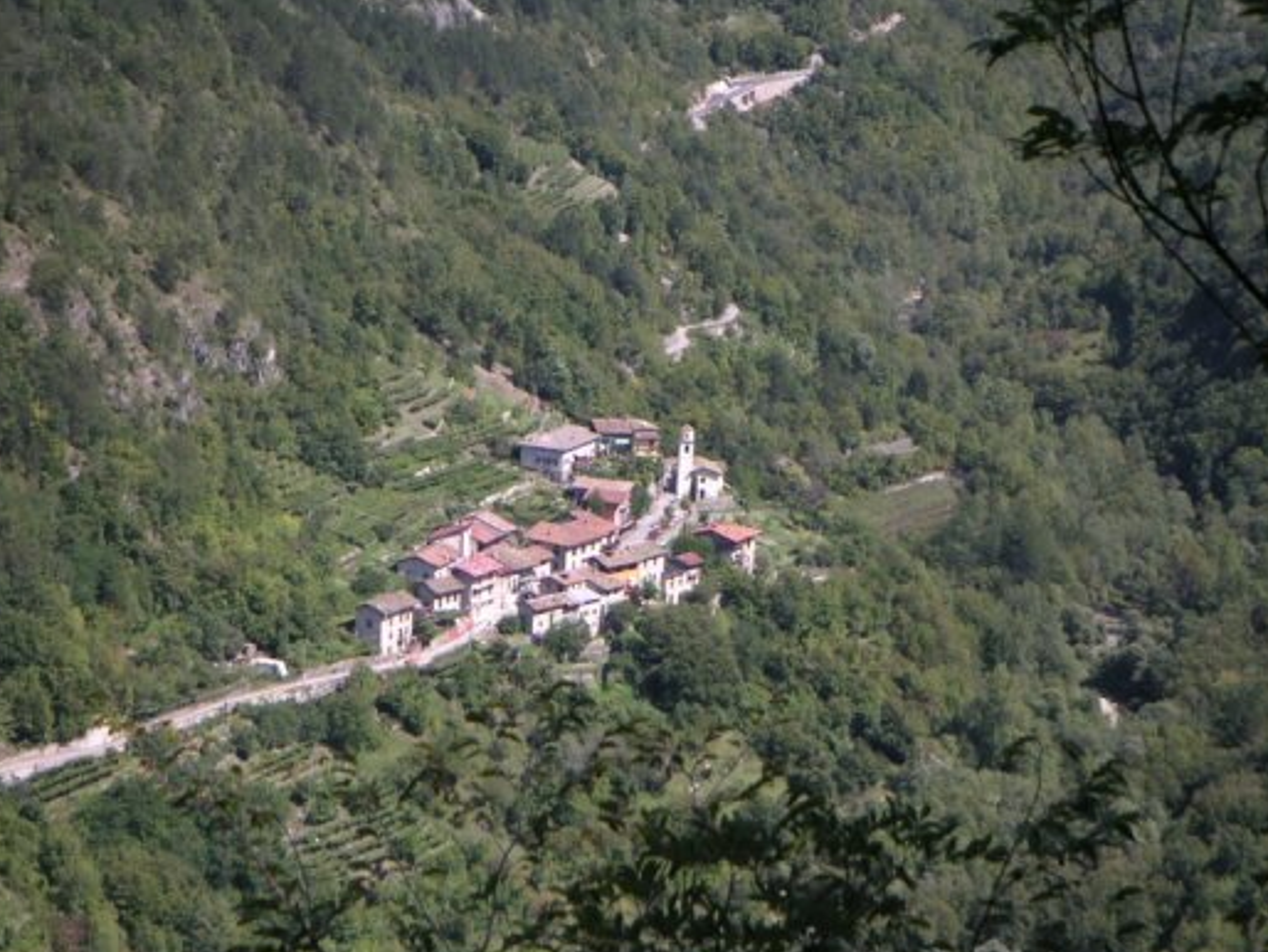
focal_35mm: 111
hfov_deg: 17.7
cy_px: 486
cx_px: 618
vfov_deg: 13.4
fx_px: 4068
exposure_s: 1/350
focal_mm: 16.5
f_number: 3.6
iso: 50
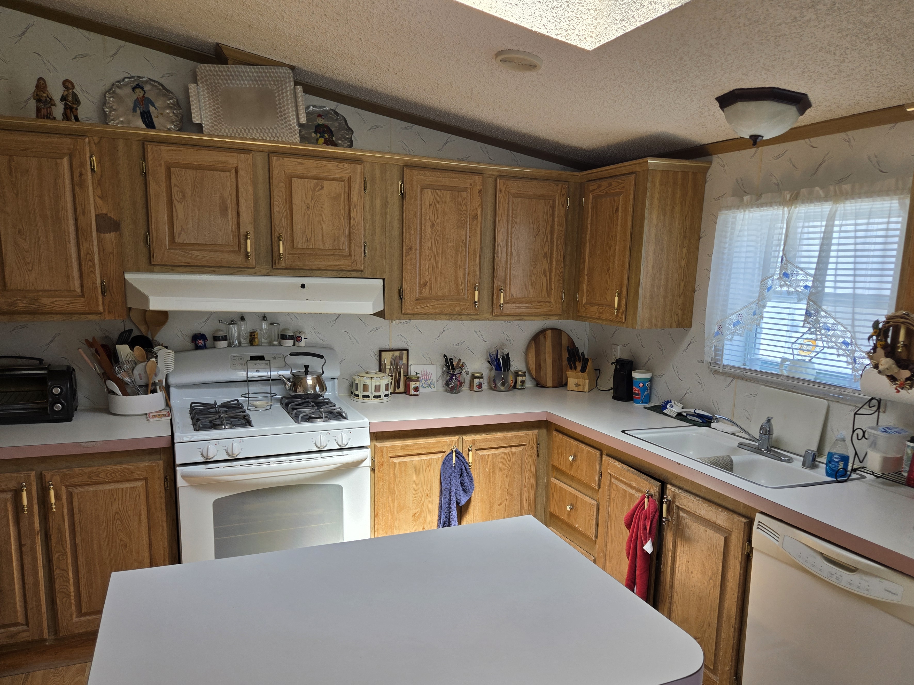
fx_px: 687
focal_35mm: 26
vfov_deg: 52.9
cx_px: 479
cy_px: 383
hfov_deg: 67.3
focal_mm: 5.4
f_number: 1.8
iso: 50
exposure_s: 1/180
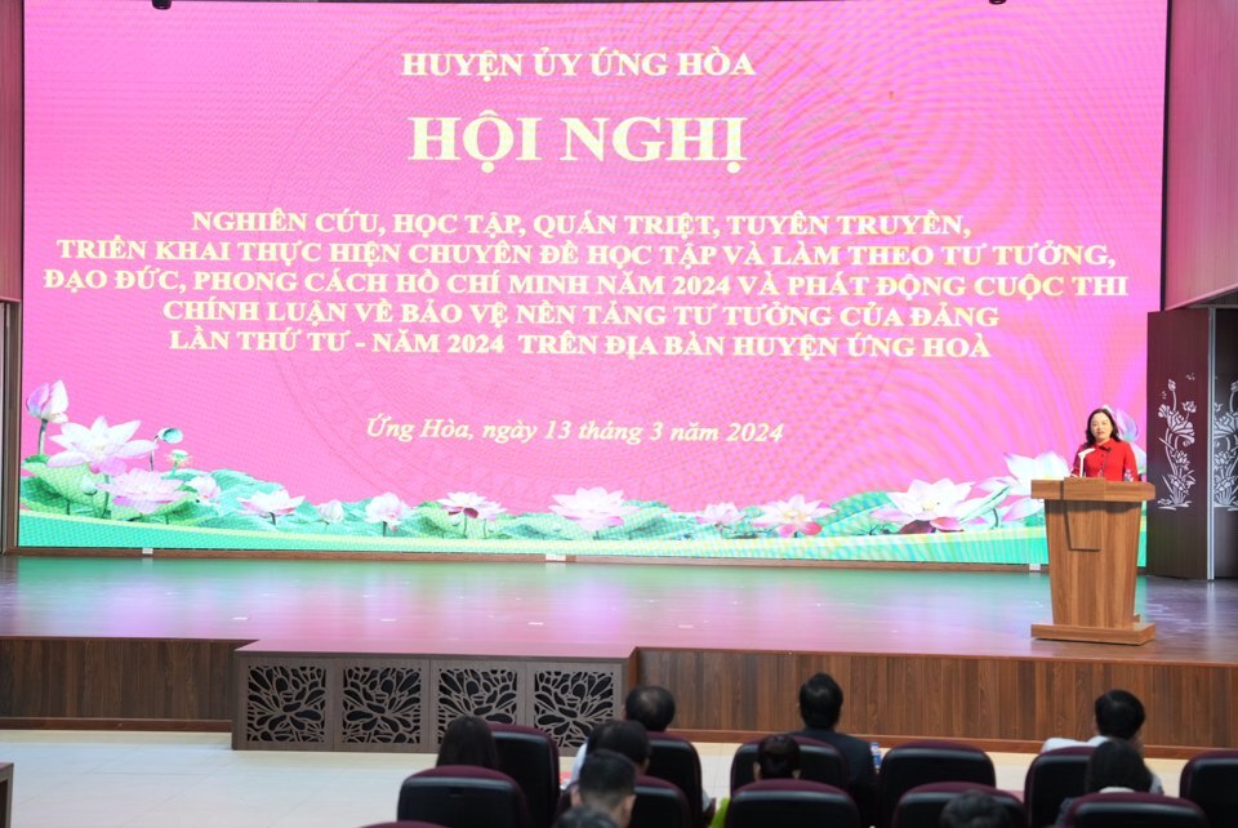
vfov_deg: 24.7
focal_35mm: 55
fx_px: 1893
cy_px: 414
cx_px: 619
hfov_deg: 36.2
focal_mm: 55
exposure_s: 1/100
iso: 800
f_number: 2.8
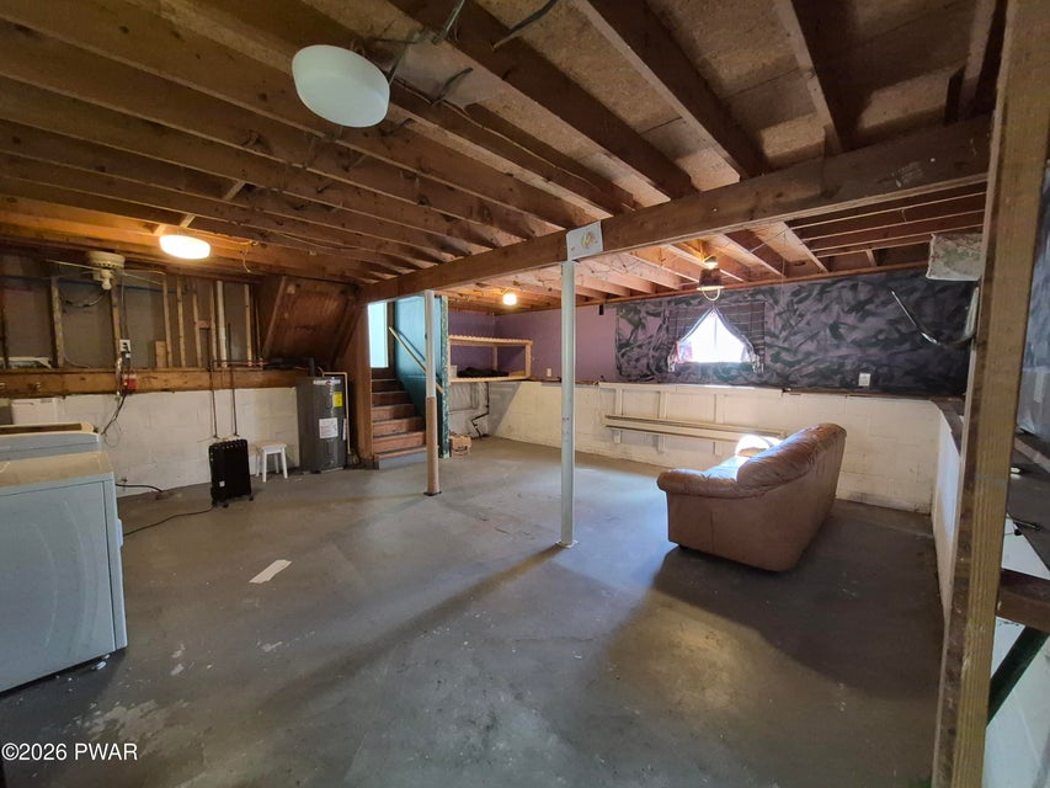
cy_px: 394
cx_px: 525
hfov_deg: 106.2
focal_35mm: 13
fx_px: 394
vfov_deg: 89.9
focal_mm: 1.74
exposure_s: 1/60
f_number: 2.2
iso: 1250
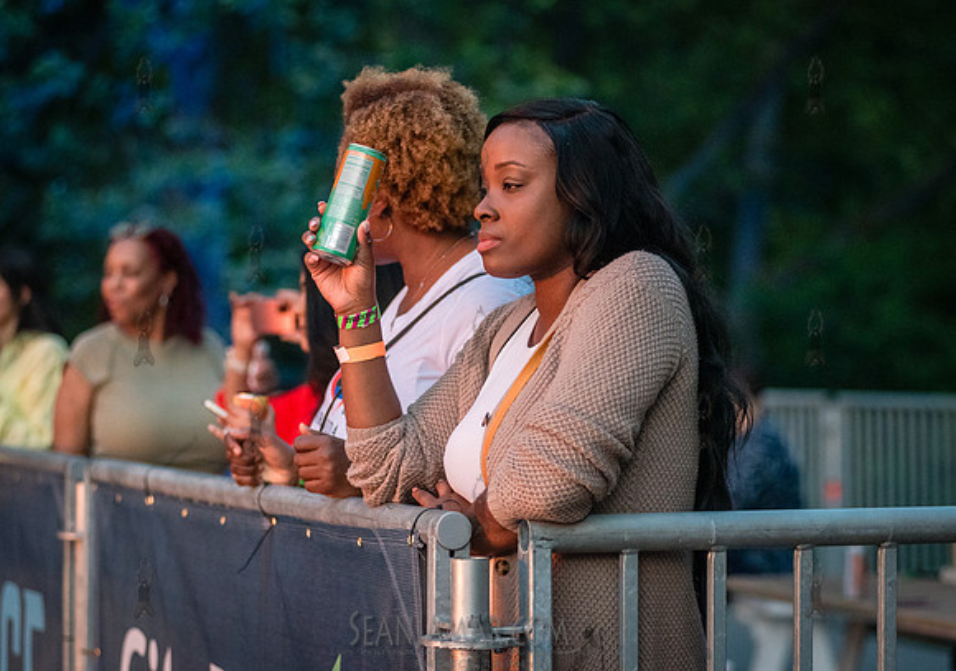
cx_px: 503
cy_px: 335
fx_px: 2945
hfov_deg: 18.4
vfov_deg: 13.0
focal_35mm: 109
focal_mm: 100
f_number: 3.2
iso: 6400
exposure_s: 1/200
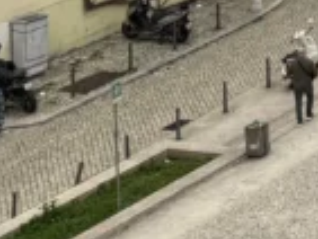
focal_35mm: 174
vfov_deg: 7.9
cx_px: 1006
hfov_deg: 8.9
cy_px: -345
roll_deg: -0.8
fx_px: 1600
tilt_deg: -5.5
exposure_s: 1/888
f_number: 1.78
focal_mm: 6.86
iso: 80
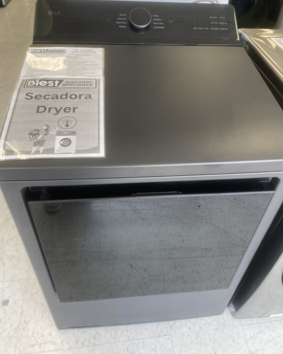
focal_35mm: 28
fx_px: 293
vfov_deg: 62.1
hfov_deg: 51.5
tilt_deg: -40.2
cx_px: 145
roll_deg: -5.0
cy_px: 161
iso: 80
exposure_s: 1/121
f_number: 1.8
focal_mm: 4.25
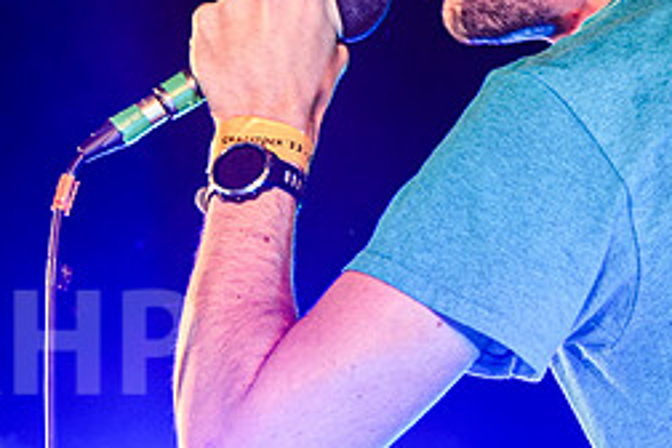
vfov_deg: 5.3
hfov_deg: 7.9
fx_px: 4816
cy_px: 123
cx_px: 798
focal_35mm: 258
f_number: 2.8
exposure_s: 1/250
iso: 1000
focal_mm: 86
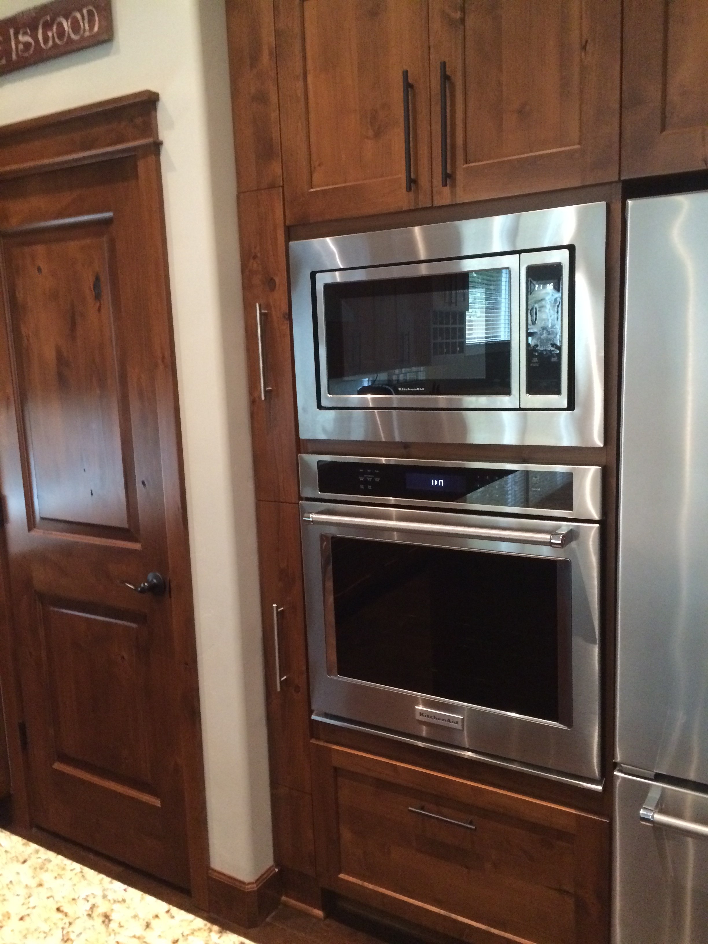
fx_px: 791
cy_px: 472
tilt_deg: -12.6
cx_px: 354
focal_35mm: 29
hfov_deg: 48.2
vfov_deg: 61.7
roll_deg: +3.3
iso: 320
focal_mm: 4.15
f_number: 2.2
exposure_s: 1/30
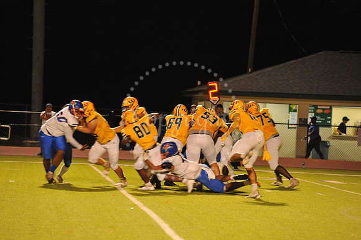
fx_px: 2004
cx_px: 180
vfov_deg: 6.9
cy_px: 120
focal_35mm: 200
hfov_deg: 10.3
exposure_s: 1/160
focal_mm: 200
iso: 3200
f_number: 5.6
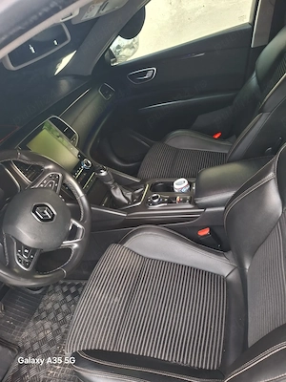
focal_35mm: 25
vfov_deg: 69.4
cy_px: 191
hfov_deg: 54.9
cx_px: 143
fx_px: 275
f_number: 1.8
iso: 200
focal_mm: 4.69
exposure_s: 1/50
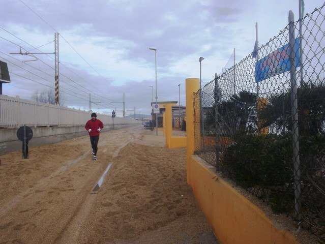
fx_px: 272
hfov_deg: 61.6
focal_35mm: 29
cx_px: 162
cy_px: 122
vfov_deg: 48.3
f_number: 5.6
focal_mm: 4.1
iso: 80
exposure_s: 1/320
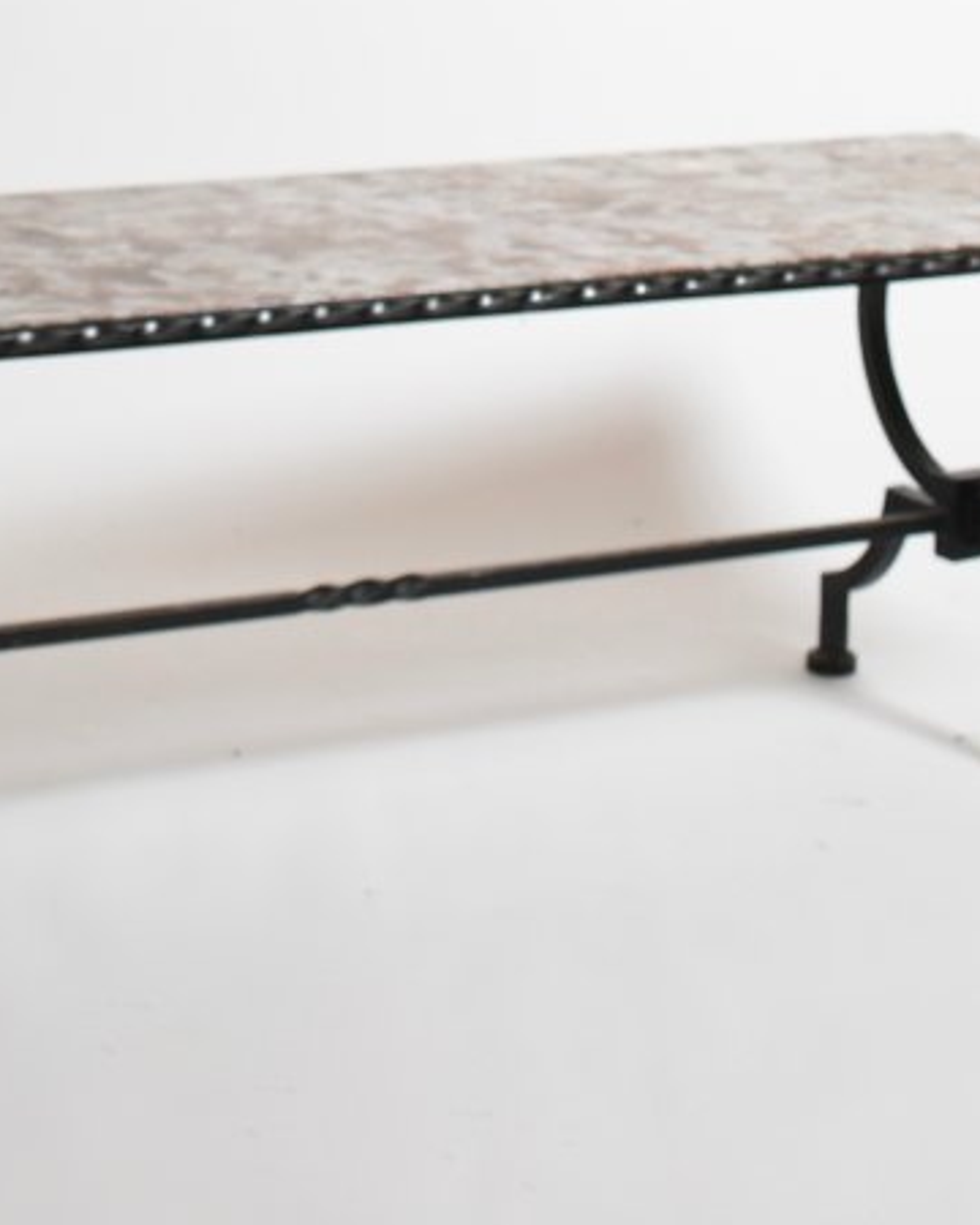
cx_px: 318
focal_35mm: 86
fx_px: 3127
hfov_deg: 17.8
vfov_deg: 21.1
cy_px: -125
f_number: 3.8
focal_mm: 23
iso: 800
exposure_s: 1/10
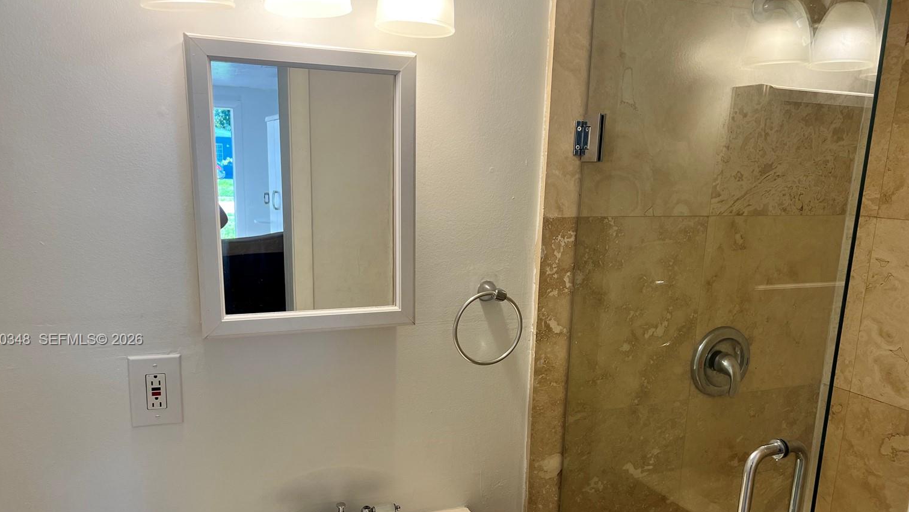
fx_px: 723
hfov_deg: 64.3
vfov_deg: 38.5
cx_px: 437
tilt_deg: -13.5
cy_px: 340
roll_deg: -1.9
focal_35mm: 30
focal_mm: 5.7
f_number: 1.5
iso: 50
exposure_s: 1/170
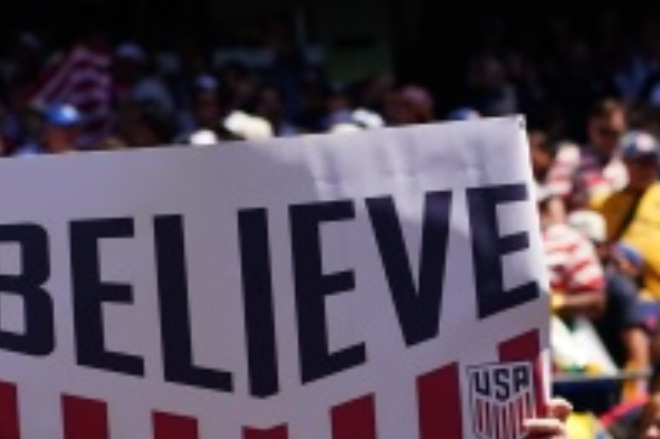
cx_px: 281
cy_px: 426
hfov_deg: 6.4
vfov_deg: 4.3
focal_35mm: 320
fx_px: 5862
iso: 320
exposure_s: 1/3200
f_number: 4
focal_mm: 105
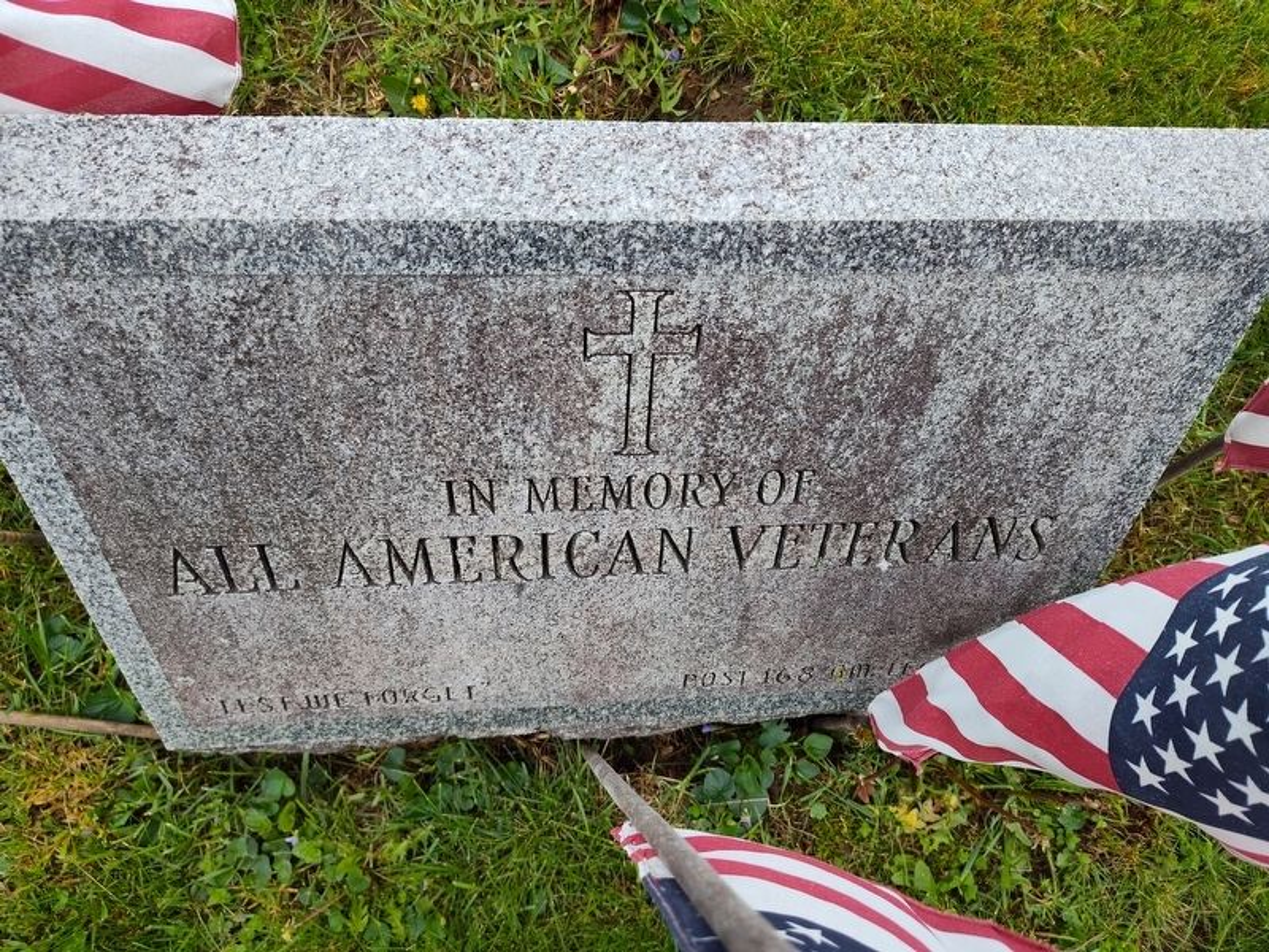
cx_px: 634
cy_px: 476
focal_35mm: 23
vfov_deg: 58.9
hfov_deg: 73.9
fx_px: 843
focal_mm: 5.56
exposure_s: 1/200
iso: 118
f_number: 1.8
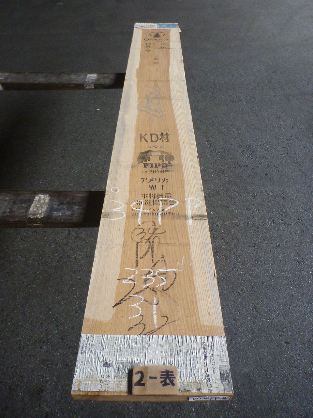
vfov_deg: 63.4
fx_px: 338
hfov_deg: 49.7
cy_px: 209
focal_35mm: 28
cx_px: 156
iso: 400
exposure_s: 1/30
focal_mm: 4.9
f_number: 3.3
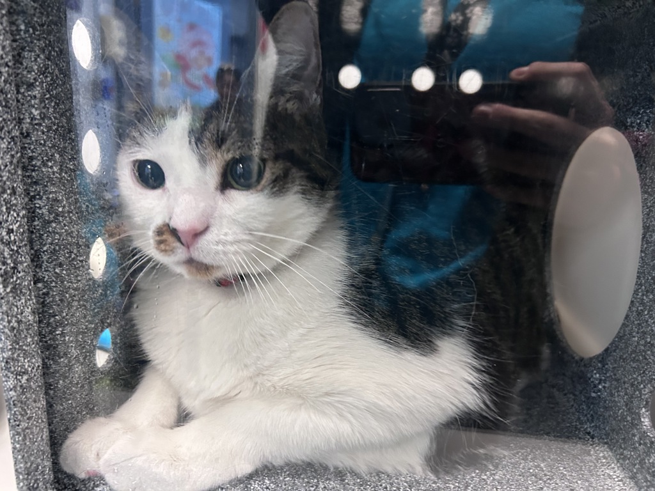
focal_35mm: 26
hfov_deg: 67.3
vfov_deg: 53.1
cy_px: 246
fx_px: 492
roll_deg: -3.4
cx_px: 328
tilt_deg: -16.5
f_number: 1.5
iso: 400
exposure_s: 1/40
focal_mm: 5.7
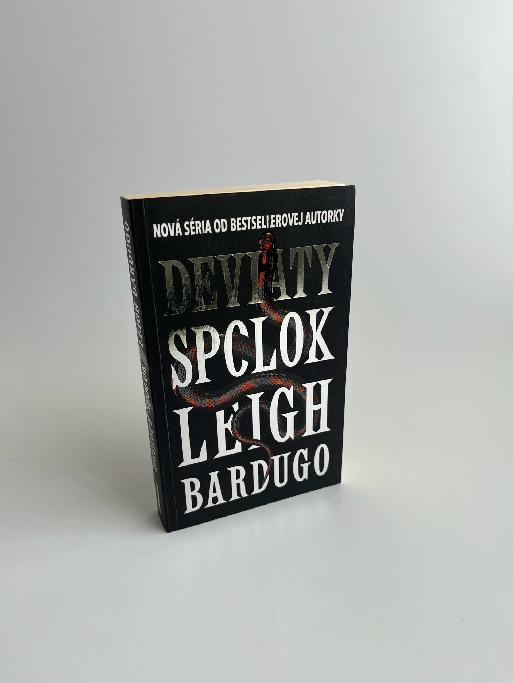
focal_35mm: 26
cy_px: 342
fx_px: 514
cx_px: 256
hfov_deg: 53.1
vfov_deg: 67.3
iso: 64
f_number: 1.6
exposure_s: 1/121
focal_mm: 5.1
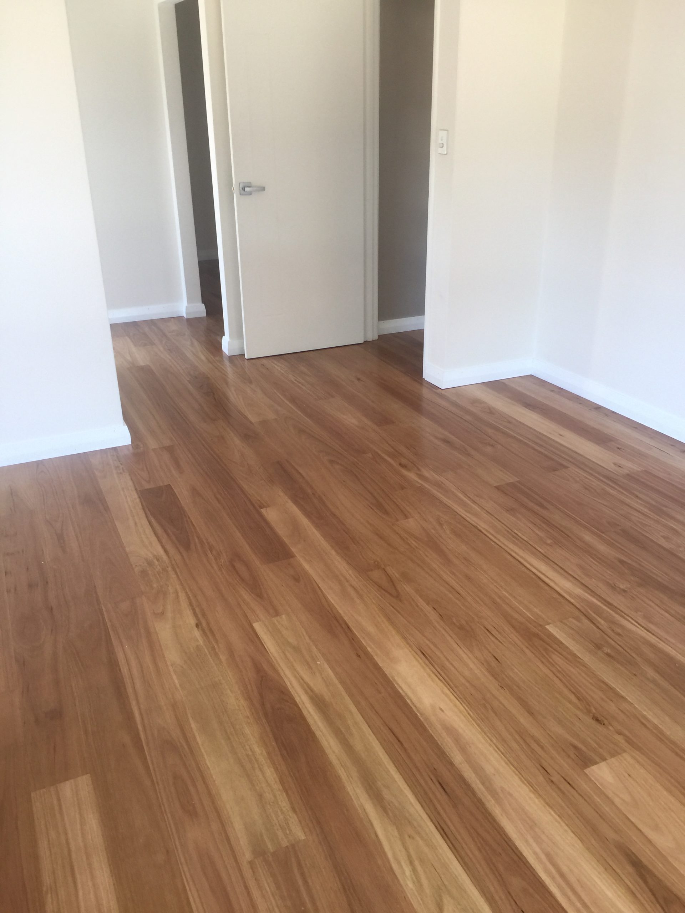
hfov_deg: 48.2
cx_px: 342
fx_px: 765
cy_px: 456
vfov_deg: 61.7
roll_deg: +1.4
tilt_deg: -22.4
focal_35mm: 29
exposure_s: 1/33
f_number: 2.2
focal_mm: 4.15
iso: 32
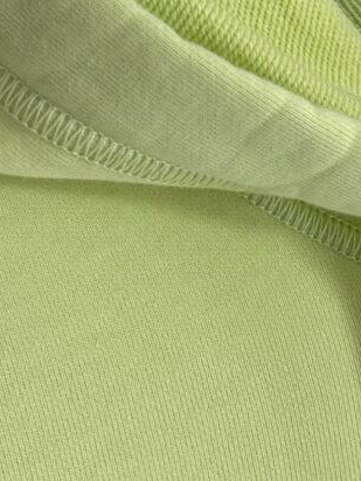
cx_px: 554
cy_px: 93
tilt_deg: -5.9
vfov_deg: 13.2
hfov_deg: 9.6
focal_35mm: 149
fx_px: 2072
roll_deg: +0.1
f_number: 1.78
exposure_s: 1/100
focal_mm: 6.76
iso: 100
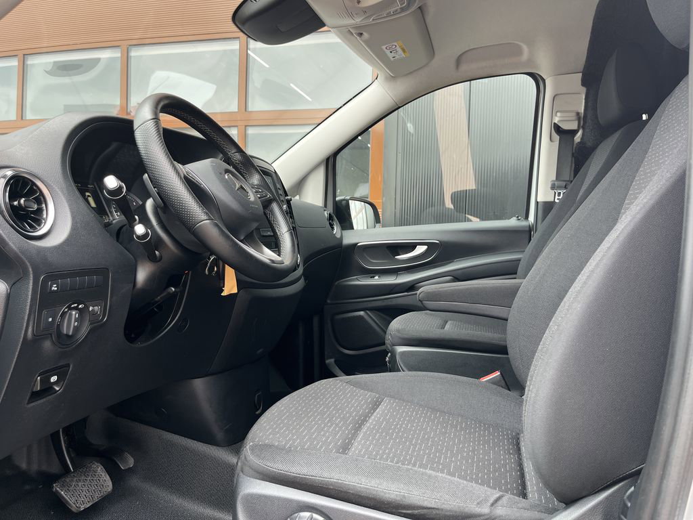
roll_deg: -2.0
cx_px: 346
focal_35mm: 26
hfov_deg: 67.3
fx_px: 521
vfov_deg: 53.1
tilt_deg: -2.7
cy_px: 260
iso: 40
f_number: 1.6
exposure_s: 1/122
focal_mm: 5.1
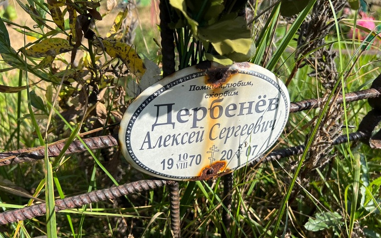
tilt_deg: -23.7
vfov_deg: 44.5
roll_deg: -1.8
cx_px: 191
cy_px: 120
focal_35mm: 28
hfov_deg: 66.5
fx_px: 291
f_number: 1.5
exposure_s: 1/2123
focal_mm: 5.7
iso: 50
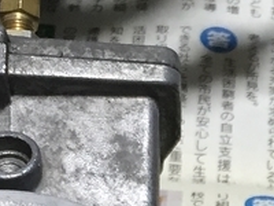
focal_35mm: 174
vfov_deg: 8.1
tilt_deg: -54.2
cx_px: 337
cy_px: 434
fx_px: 1377
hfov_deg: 11.1
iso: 80
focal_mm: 4.15
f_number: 2.2
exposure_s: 1/30
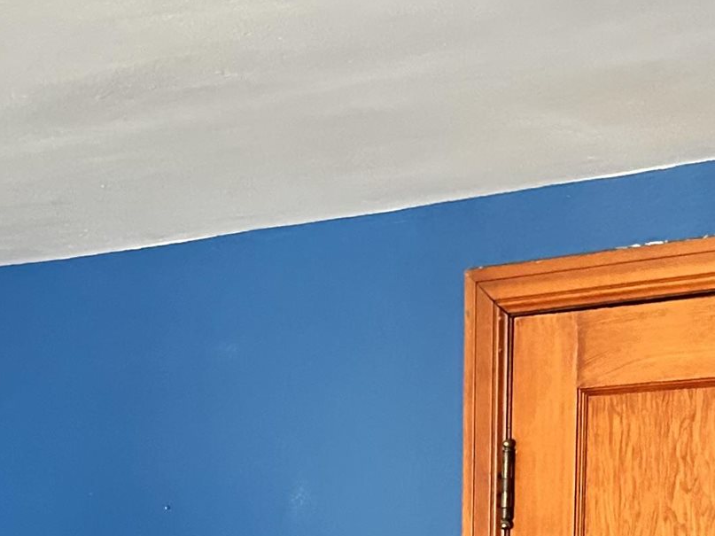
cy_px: 982
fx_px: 2045
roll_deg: +1.7
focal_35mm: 99
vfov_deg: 13.4
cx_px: 297
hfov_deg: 19.8
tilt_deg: -11.5
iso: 500
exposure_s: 1/52
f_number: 1.5
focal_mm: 5.7
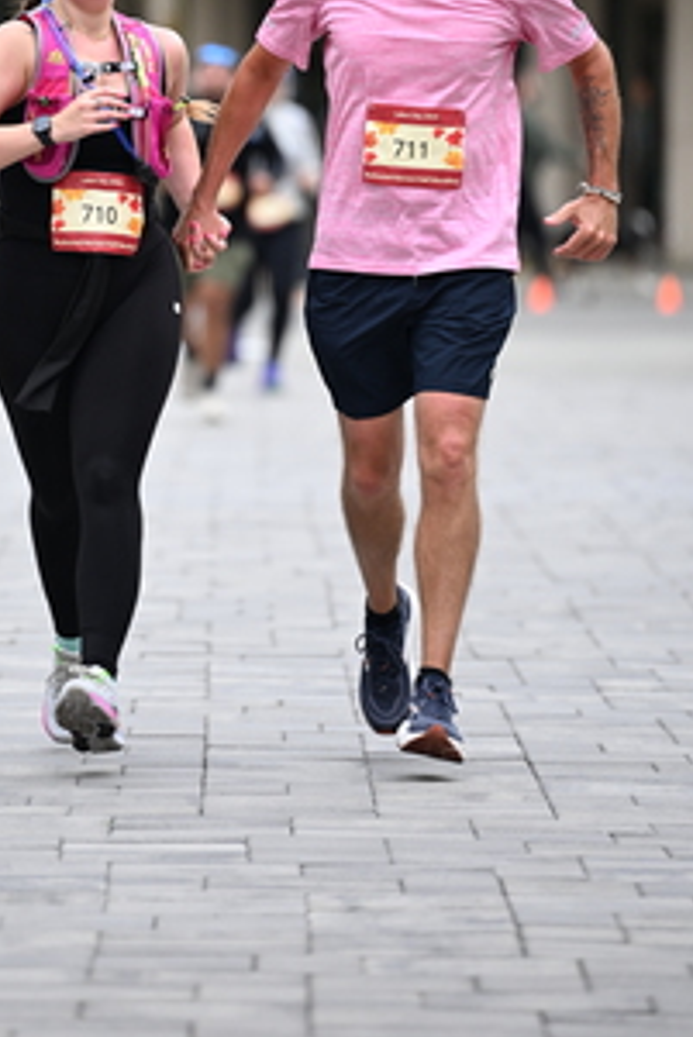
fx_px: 10526
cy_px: 196
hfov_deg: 3.8
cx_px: 171
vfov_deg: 5.6
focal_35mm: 365
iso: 640
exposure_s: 1/1600
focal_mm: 200
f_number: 2.8
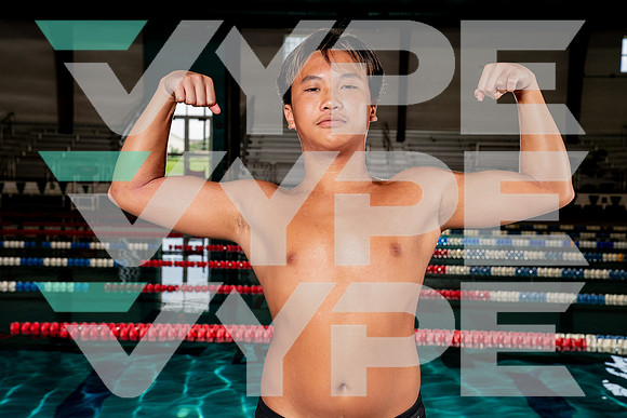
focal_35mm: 54
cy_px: 209
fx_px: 941
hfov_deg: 36.9
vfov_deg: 25.1
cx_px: 314
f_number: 7.1
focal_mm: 54
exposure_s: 1/250
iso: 400
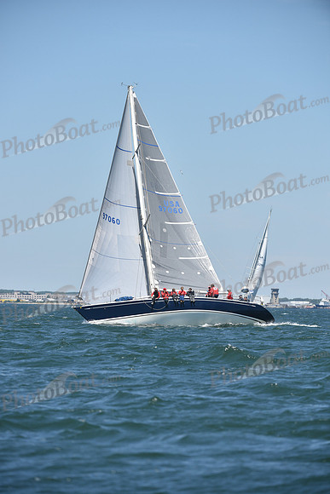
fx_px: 3023
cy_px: 247
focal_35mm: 220
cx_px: 165
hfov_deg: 6.2
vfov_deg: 9.4
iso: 250
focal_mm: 220
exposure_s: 1/1600
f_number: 5
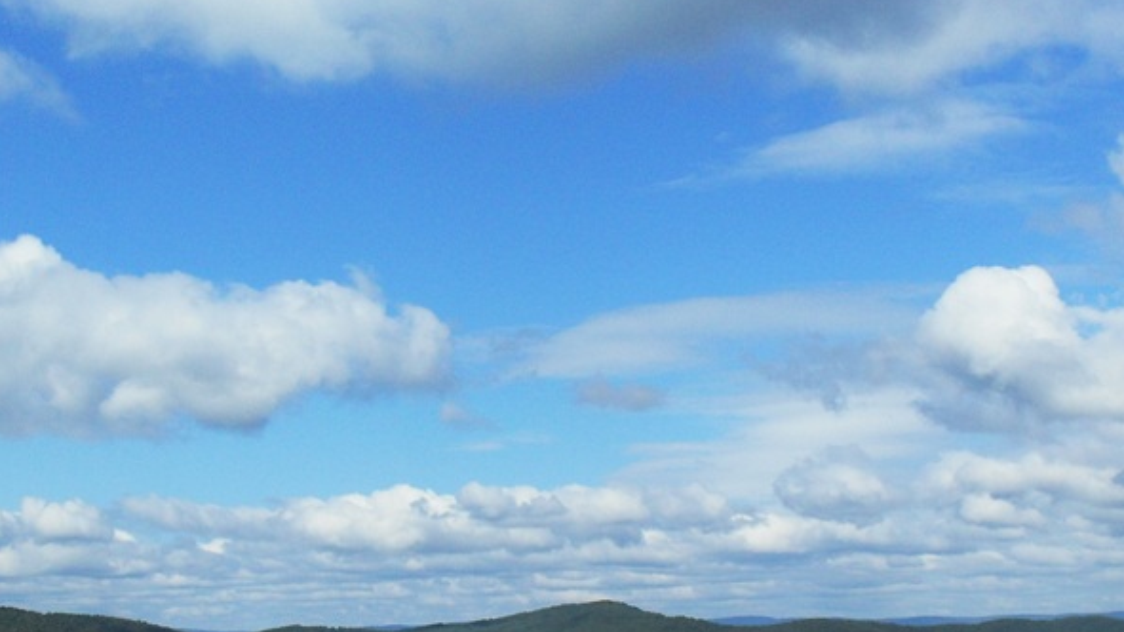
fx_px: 1668
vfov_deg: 21.2
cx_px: 667
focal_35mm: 56
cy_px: 483
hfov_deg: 37.1
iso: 80
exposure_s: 1/350
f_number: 8.3
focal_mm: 6.3
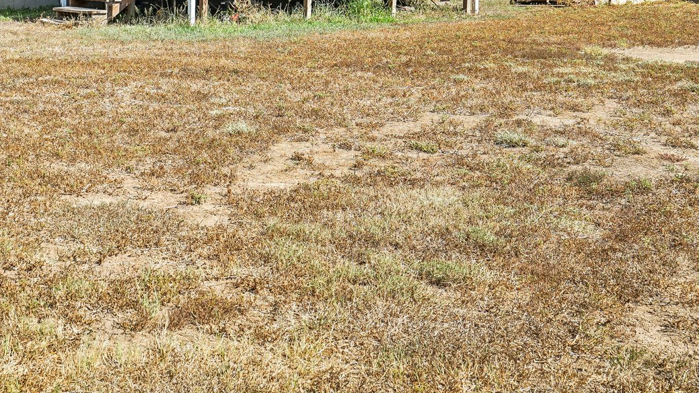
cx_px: 91
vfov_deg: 18.1
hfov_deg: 31.5
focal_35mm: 64
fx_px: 1186
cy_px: -41
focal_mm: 31
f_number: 8
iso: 200
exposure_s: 1/250
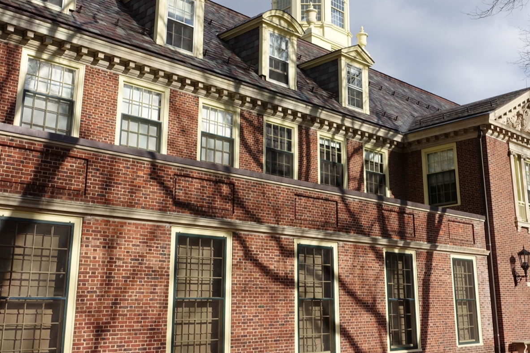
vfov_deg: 31.8
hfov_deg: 46.1
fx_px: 618
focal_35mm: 42
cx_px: 323
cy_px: 134
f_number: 5.6
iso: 125
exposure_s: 1/640
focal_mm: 11.33
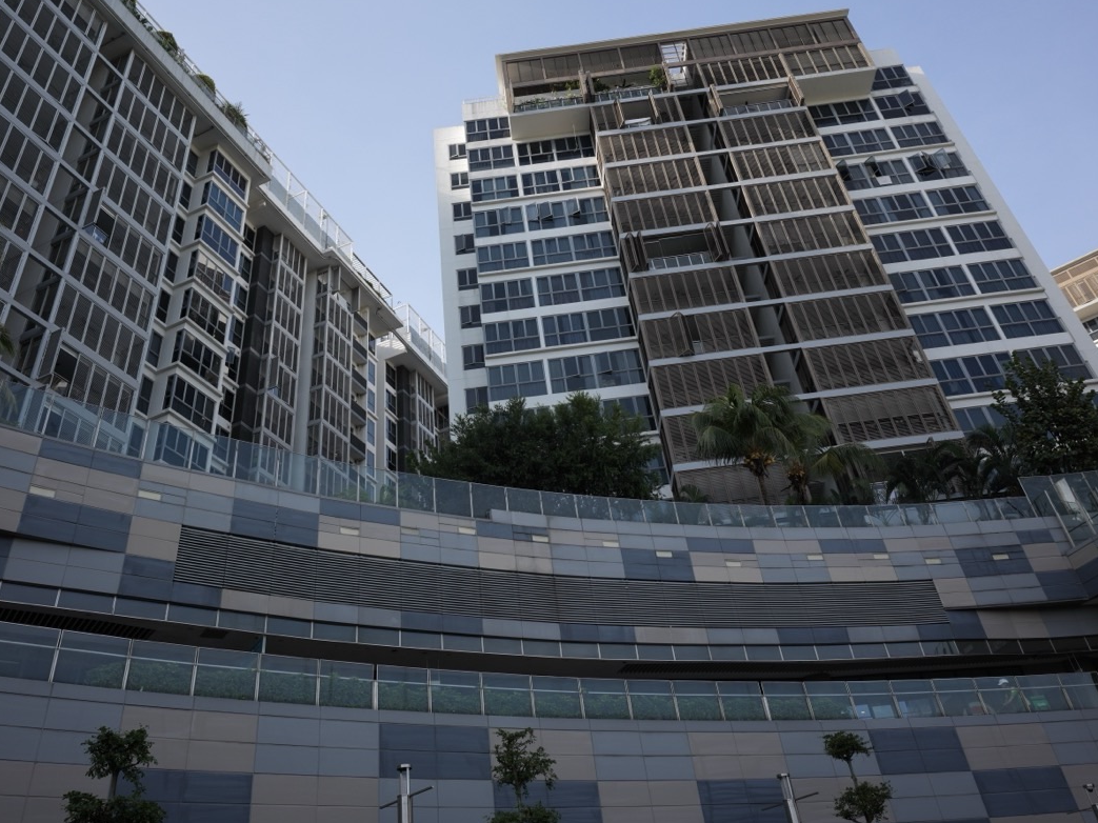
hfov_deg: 65.2
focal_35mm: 27
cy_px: 340
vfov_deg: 51.1
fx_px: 856
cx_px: 495
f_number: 8
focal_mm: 28
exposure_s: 1/160
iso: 200
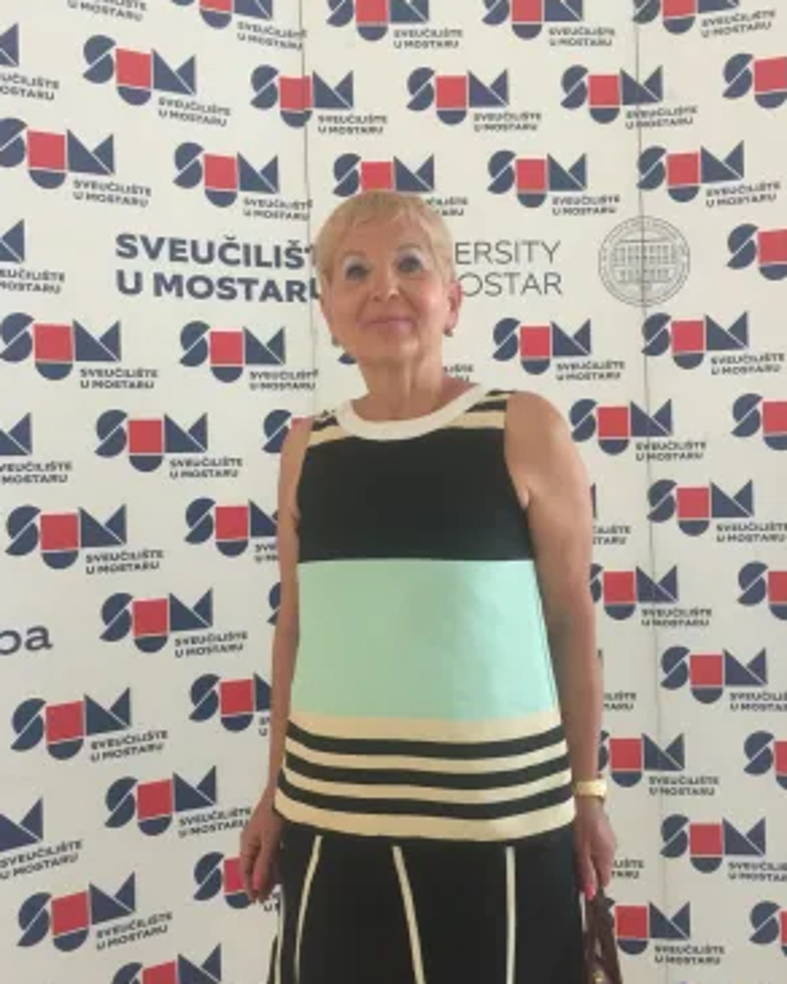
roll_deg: +2.0
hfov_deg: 47.1
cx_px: 394
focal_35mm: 31
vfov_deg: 57.2
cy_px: 485
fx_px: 903
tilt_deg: +0.6
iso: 100
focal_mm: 4.15
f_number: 2.2
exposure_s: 1/17
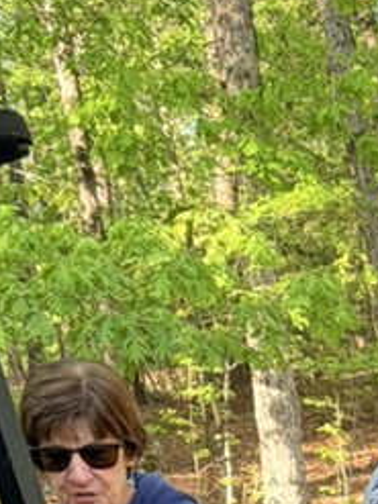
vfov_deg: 16.3
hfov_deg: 12.3
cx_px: 715
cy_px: 804
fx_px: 1574
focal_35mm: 108
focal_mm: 5.96
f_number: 1.6
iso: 40
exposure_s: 1/132
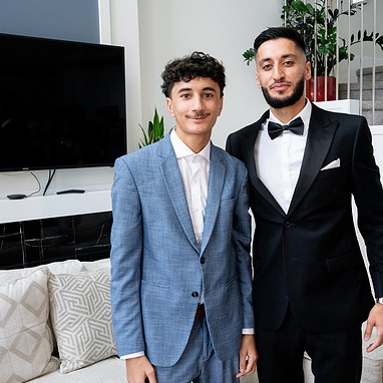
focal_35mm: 40
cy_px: 192
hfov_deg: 41.8
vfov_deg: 41.9
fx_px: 501
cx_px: 219
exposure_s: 1/160
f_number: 9
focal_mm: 31
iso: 6400
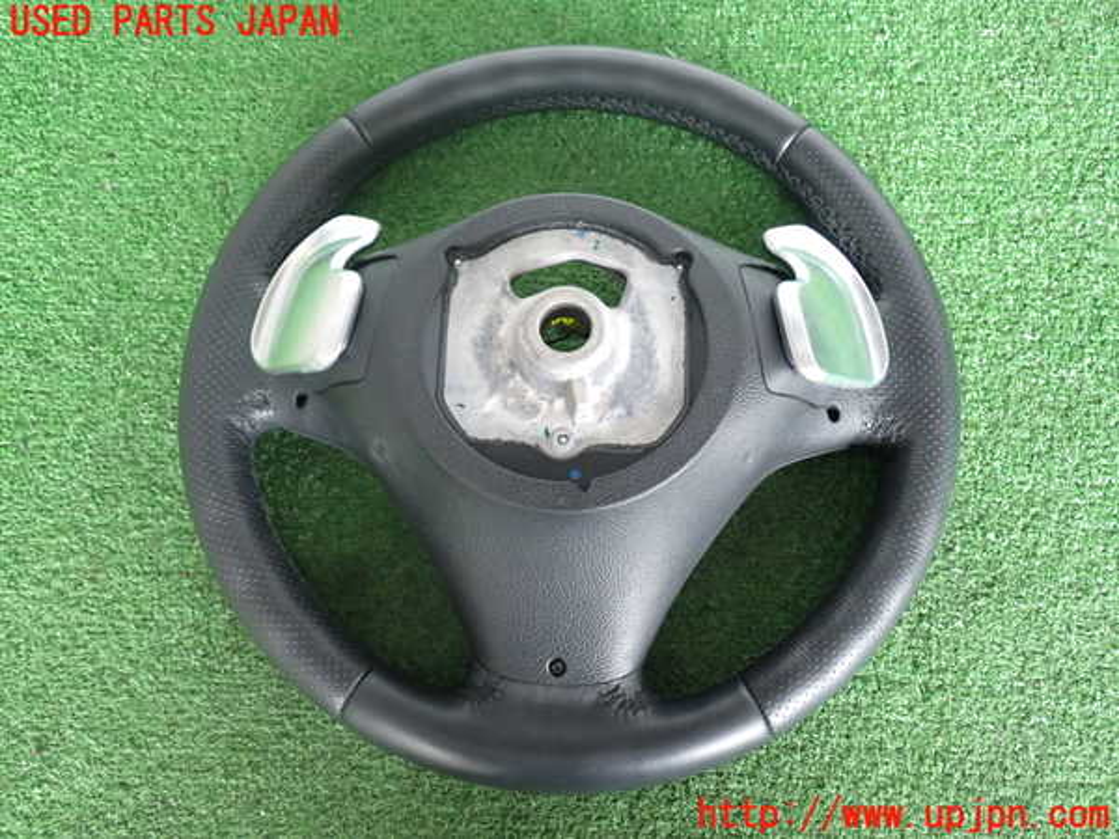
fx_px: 1034
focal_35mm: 32
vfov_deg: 44.2
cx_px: 560
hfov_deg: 56.8
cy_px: 420
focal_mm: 5.79
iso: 400
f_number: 2.4
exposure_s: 1/30
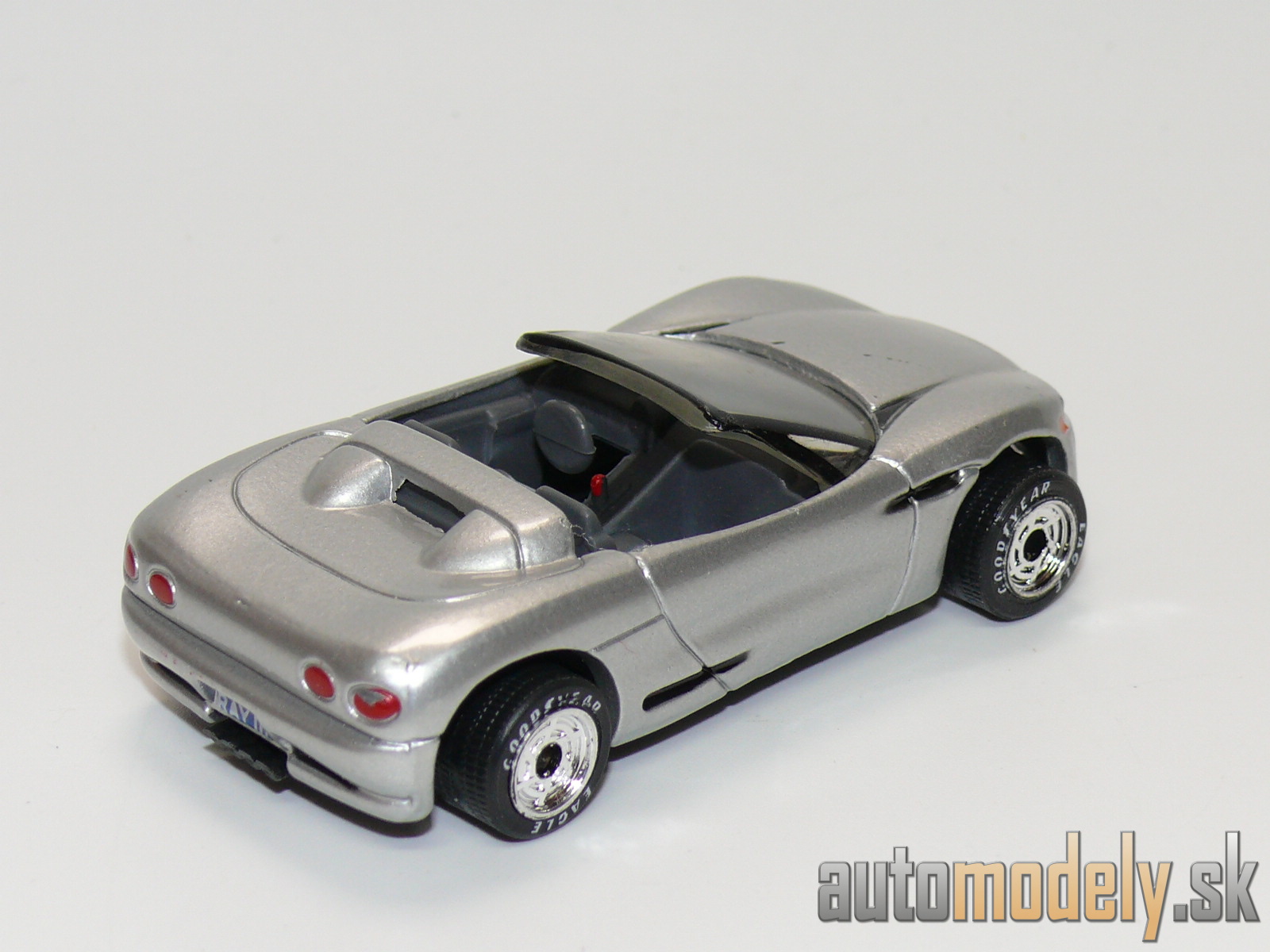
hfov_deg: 17.9
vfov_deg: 13.5
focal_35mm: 110
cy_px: 476
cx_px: 635
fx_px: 4036
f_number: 4
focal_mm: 14
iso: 100
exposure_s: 1/30
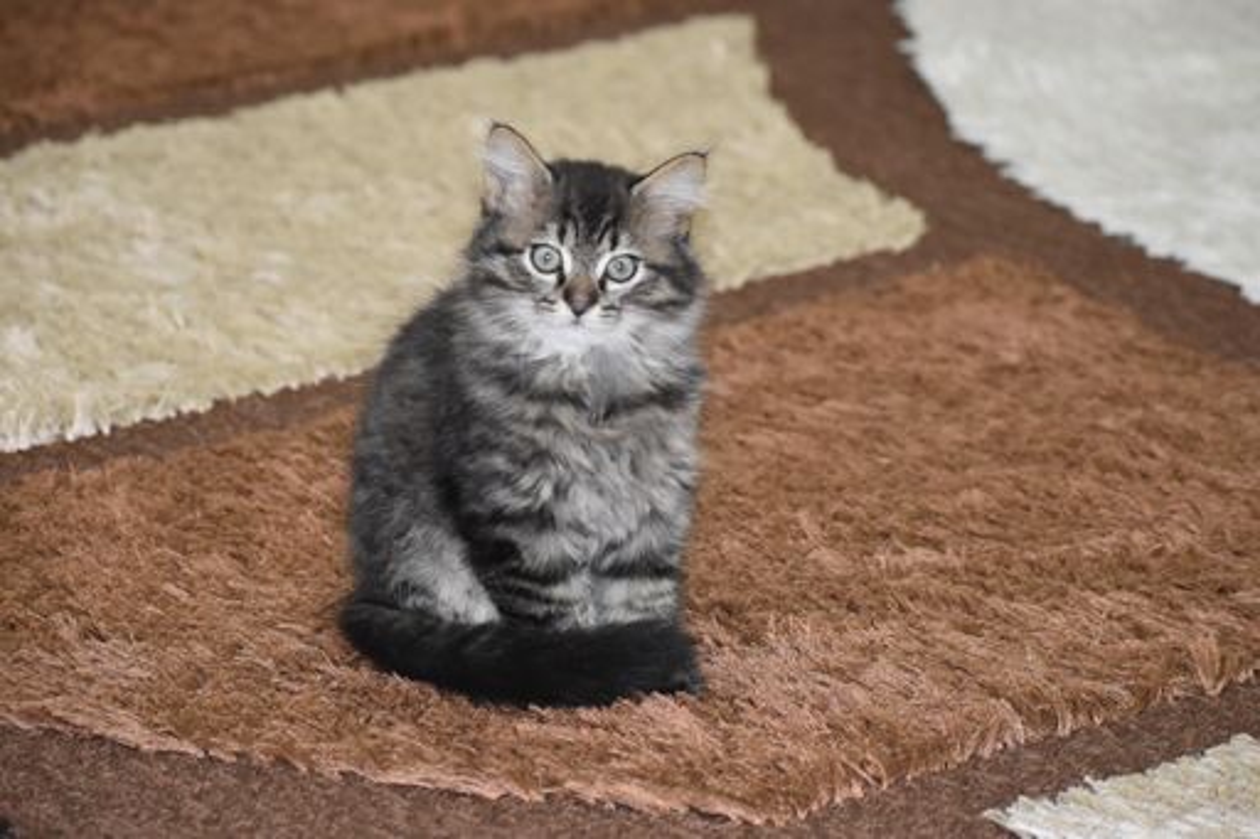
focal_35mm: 158
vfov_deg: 8.7
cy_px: 420
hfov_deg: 13.0
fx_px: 5510
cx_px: 630
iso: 1600
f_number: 4.8
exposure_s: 1/60
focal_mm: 105
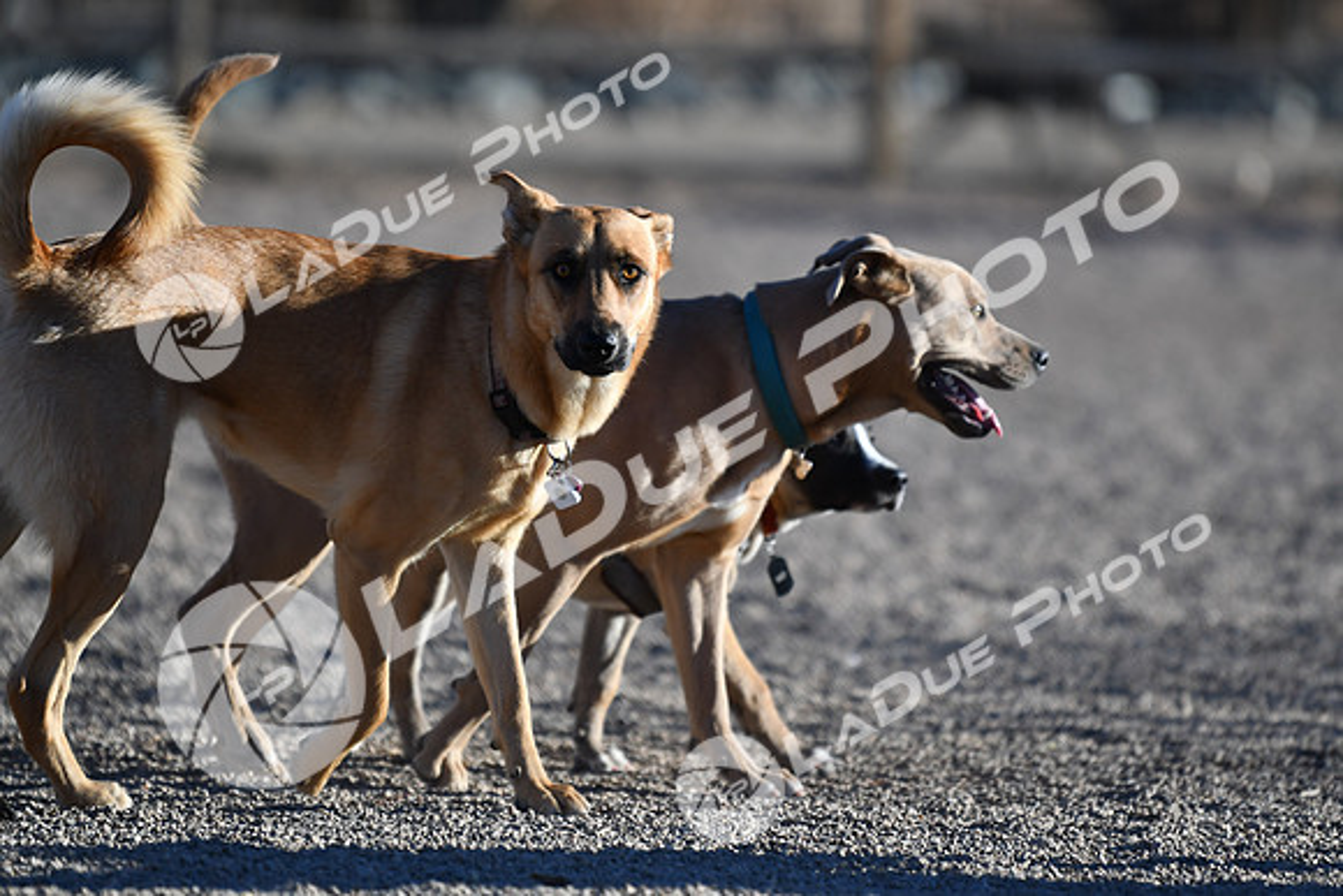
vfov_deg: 4.6
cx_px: 672
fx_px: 11194
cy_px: 448
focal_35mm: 300
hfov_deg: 6.9
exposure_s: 1/4000
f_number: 2.8
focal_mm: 200
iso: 220
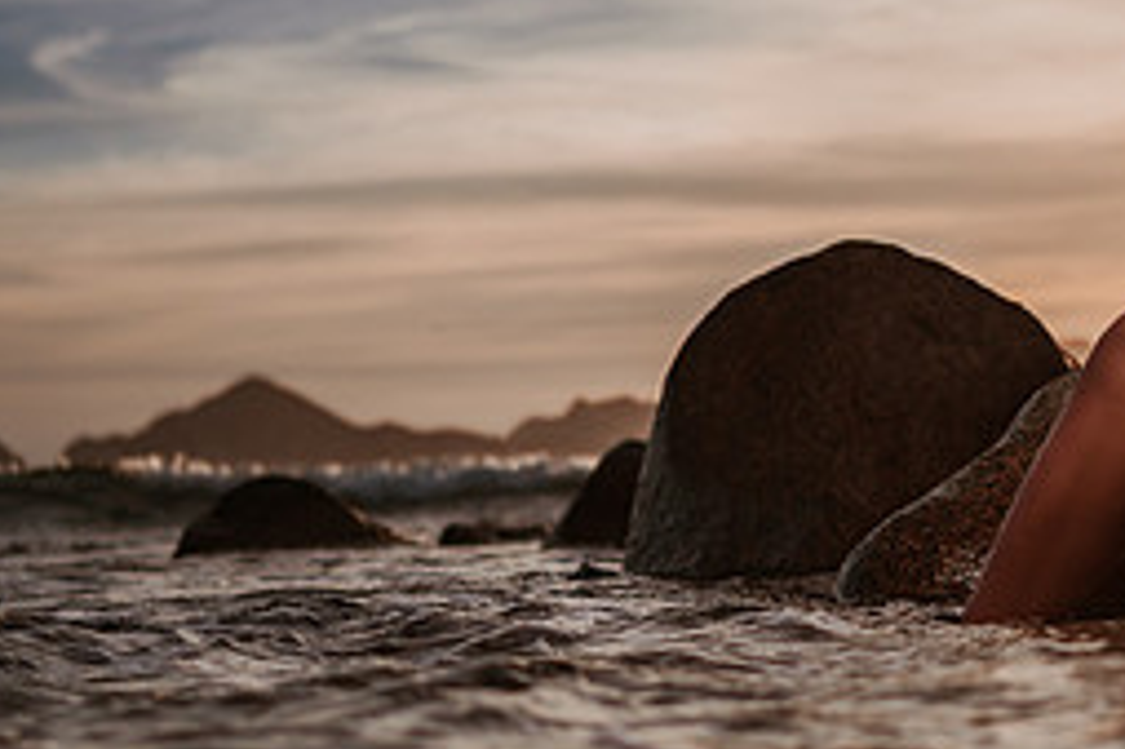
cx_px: 988
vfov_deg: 17.0
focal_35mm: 80
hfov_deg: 24.7
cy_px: 279
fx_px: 2498
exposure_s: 1/8000
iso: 100
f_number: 1.8
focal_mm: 35
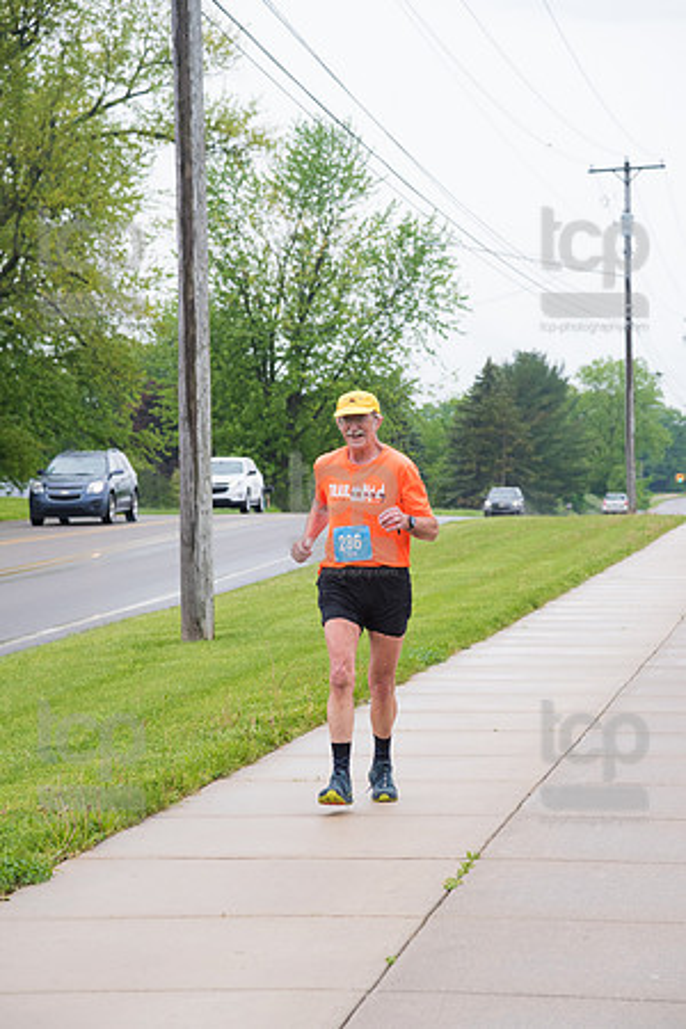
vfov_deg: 17.1
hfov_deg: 11.4
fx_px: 3430
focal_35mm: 120
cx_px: 343
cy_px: 514
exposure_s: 1/640
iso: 1000
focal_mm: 120
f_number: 6.3
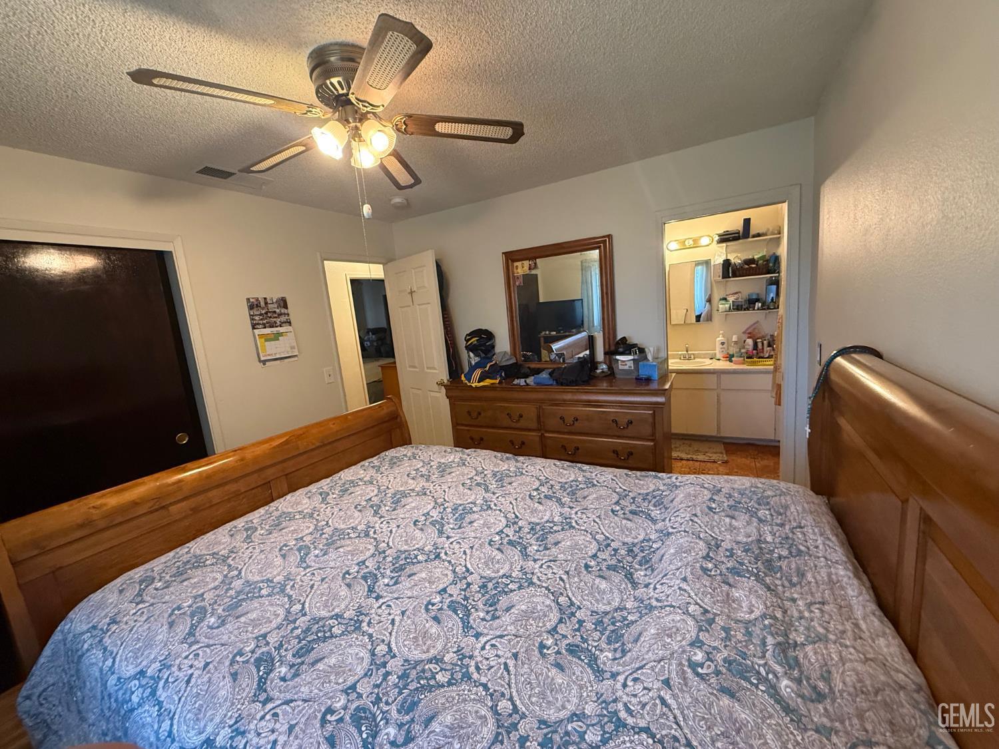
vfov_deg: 85.7
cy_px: 374
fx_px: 404
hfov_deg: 102.1
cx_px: 500
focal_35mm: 14
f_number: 2.2
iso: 500
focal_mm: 2.22
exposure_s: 1/60
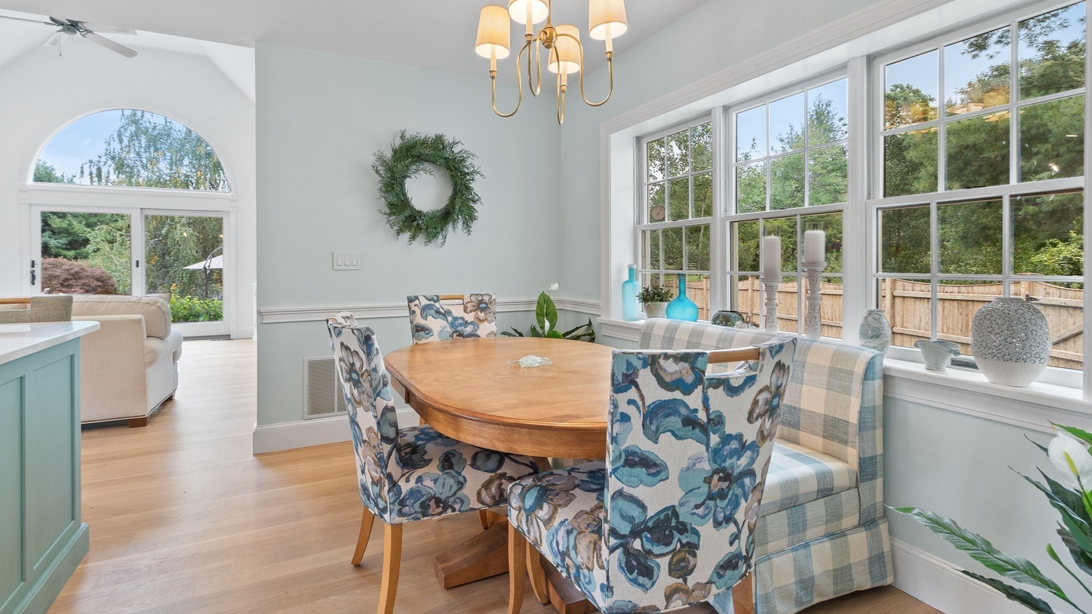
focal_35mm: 16
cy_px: 259
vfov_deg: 66.7
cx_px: 538
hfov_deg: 99.4
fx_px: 463
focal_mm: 10
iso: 320
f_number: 8
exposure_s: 1/2
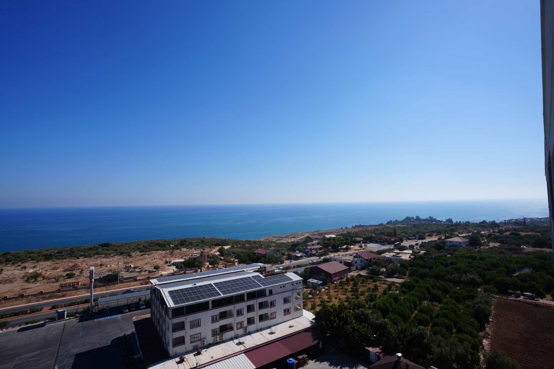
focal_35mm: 17
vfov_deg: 70.4
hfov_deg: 93.3
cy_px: 184
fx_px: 262
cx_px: 277
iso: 100
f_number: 10
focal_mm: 17
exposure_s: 1/250
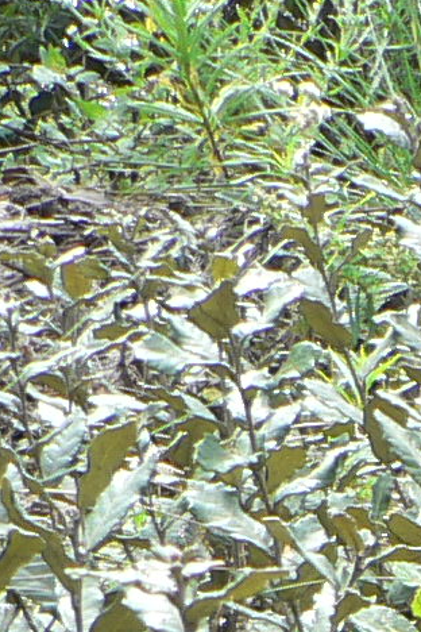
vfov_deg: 9.5
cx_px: 1422
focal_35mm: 205
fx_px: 3596
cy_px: 1215
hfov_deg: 6.0
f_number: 3.2
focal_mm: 6
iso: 80
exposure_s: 1/80
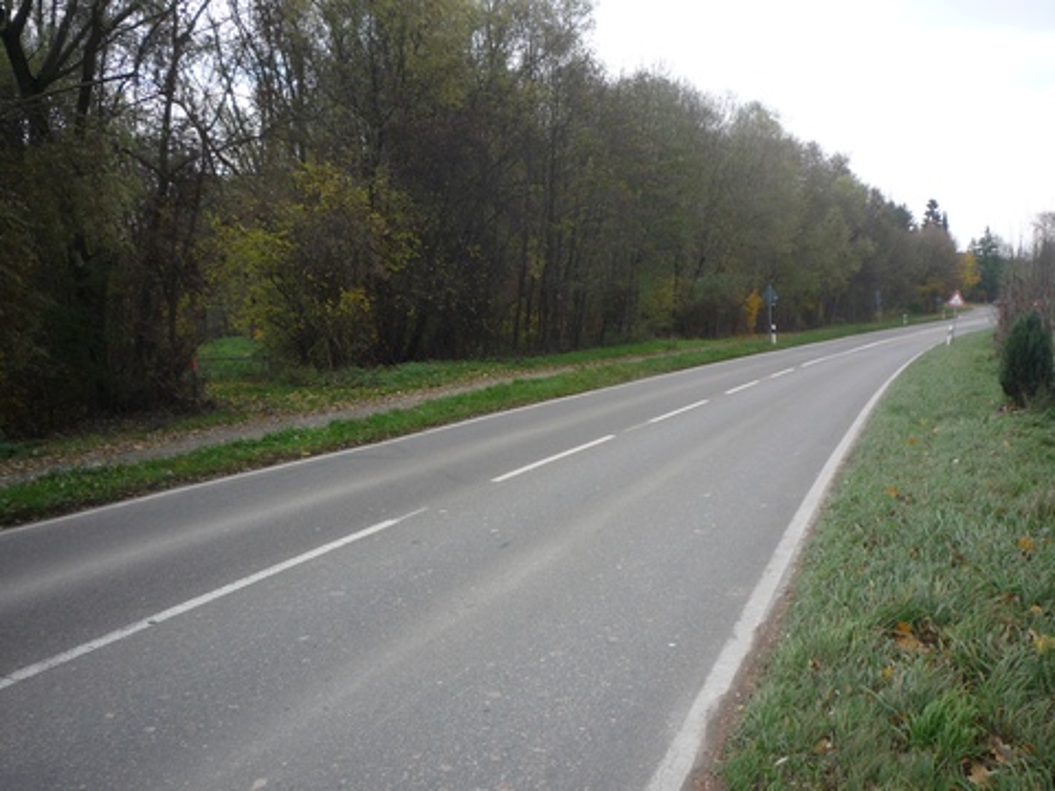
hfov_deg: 56.8
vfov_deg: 44.2
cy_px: 396
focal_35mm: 32
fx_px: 975
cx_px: 528
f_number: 3.3
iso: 100
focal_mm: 5.2
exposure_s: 1/80
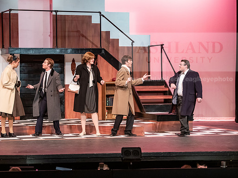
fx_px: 749
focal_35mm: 109
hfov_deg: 18.0
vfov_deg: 13.6
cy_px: 89
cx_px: 105
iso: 3200
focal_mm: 100
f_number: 3.2
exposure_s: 1/200
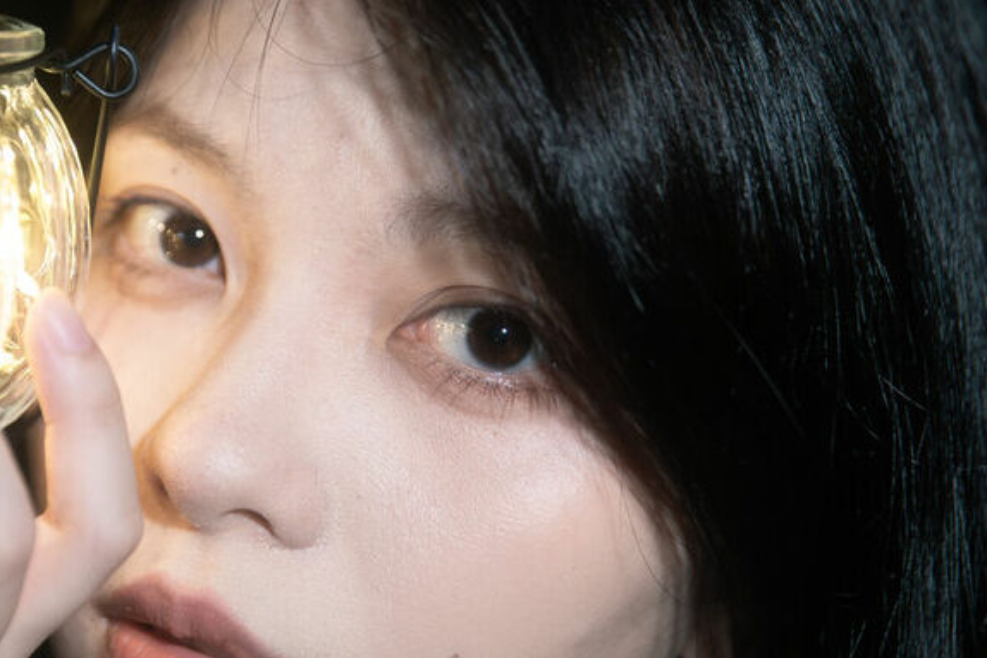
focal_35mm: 128
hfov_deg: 15.9
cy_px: 299
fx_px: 3510
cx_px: 225
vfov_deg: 10.7
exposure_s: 1/125
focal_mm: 70
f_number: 2.8
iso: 640
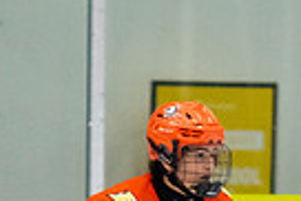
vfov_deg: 1.6
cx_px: 320
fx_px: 7232
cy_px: 485
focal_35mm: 864
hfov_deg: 2.4
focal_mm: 145
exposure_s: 1/640
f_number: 3.2
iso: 2500
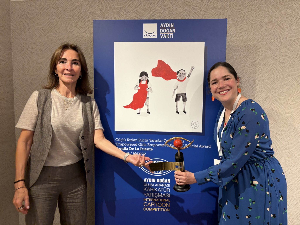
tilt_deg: -3.5
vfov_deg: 53.1
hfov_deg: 67.3
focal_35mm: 26
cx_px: 150
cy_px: 112
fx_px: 225
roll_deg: +0.8
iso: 160
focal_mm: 5.96
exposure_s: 1/50
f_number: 1.6
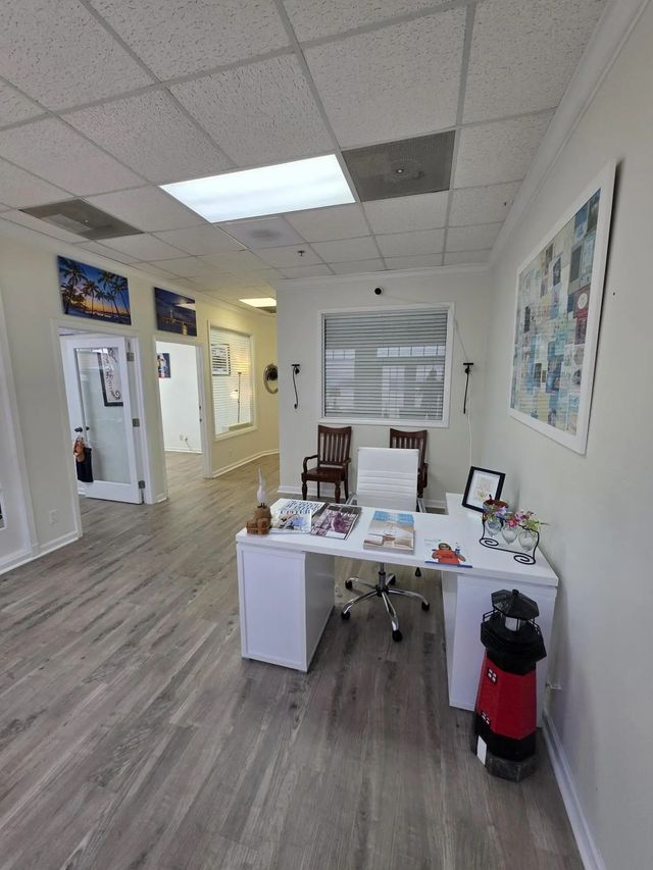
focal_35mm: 13
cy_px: 435
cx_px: 326
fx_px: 327
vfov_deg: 106.2
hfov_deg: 89.9
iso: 64
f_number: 1.9
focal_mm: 2.2
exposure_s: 1/120
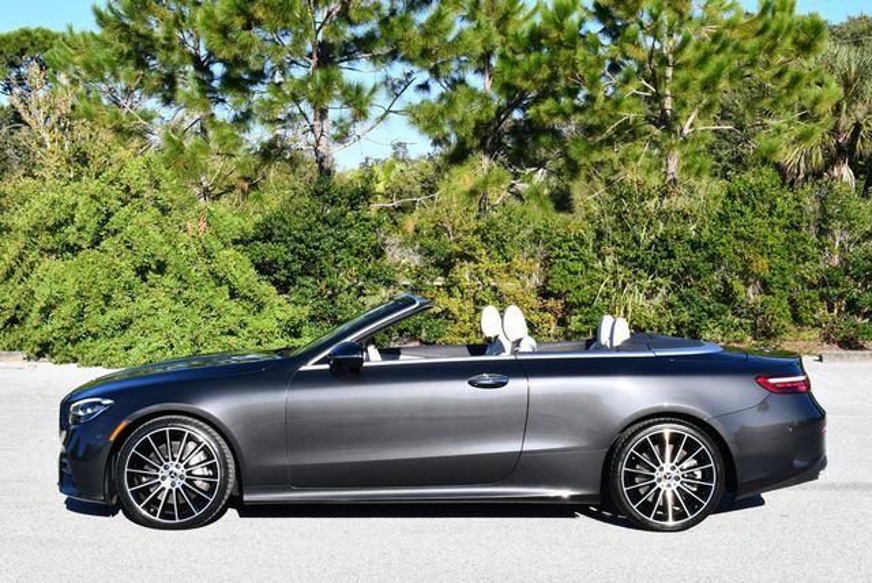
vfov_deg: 24.2
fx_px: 1358
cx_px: 436
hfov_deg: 35.6
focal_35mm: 56
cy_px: 292
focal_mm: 28
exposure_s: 1/250
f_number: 8
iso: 180
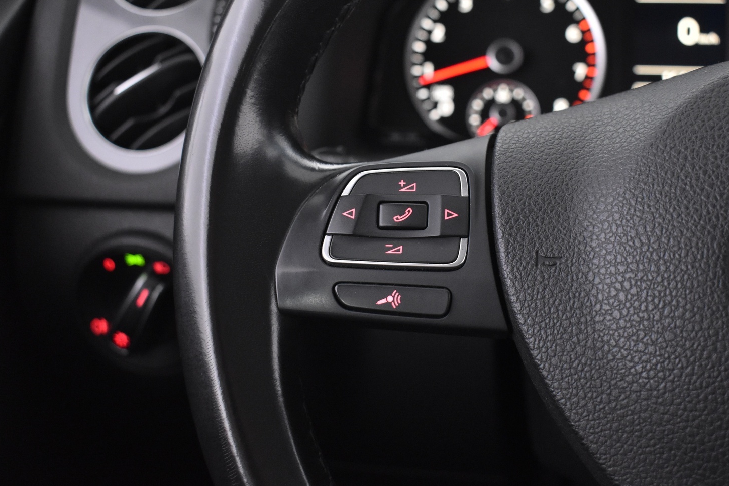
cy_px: 242
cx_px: 398
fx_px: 983
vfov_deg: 27.8
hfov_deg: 40.6
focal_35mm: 49
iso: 3200
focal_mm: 29
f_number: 4.2
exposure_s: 1/25
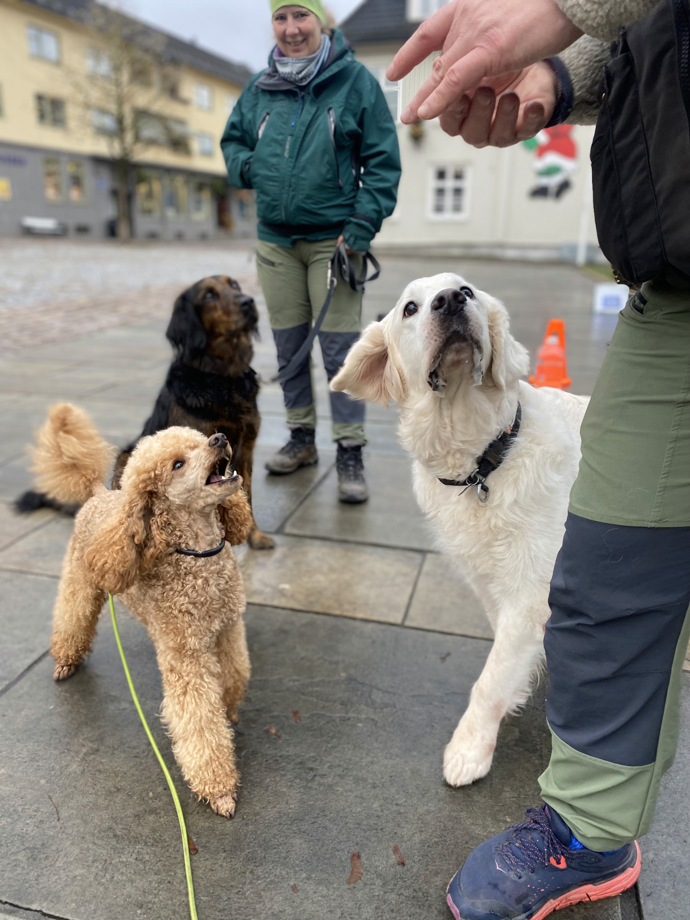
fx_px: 691
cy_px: 460
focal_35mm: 26
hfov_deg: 53.1
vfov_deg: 67.3
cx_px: 345
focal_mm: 4.25
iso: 64
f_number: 1.8
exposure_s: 1/122
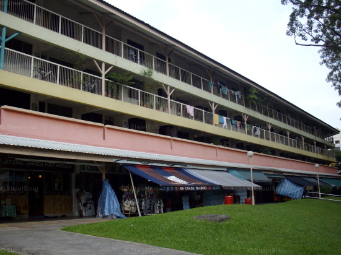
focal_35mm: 37
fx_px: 364
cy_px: 128
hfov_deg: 50.2
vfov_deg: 38.6
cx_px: 170
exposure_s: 1/160
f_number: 5.6
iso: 80
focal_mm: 6.2
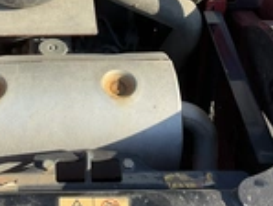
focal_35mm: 78
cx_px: 64
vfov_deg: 18.5
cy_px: 4
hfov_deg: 24.7
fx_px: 616
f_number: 1.8
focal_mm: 3
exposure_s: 1/509
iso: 25
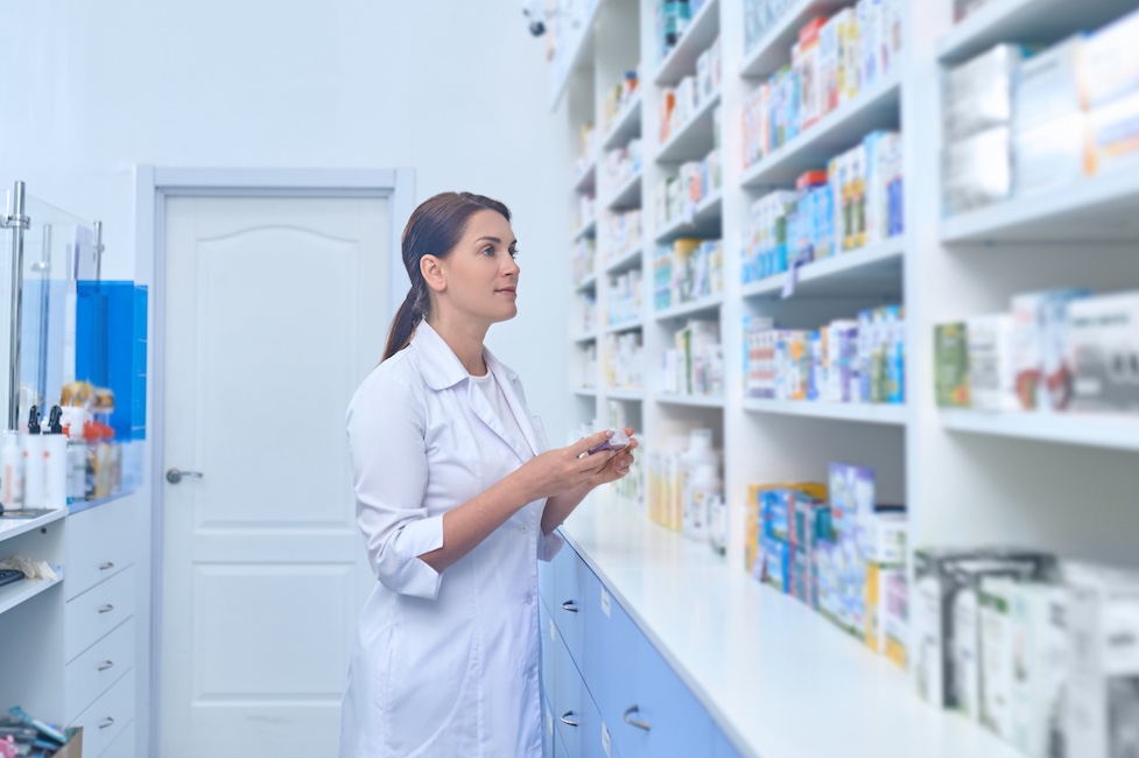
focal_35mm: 43
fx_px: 1360
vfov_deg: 31.1
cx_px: 616
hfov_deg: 45.4
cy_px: 362
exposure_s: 1/160
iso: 250
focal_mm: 35
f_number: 2.5
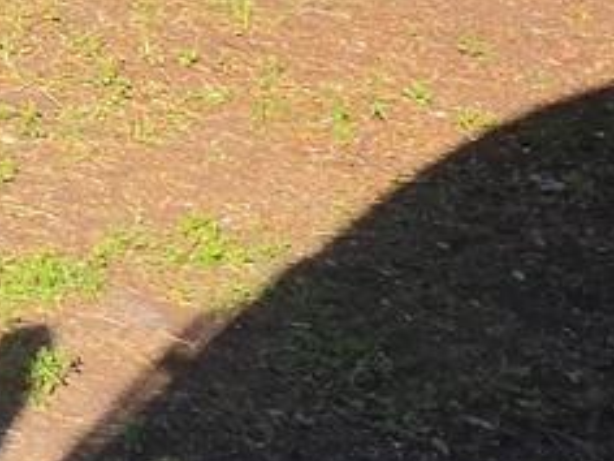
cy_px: -234
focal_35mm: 88
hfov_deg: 17.4
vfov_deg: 15.5
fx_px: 1561
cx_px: -541
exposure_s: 1/1096
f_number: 1.9
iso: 40
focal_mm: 2.2
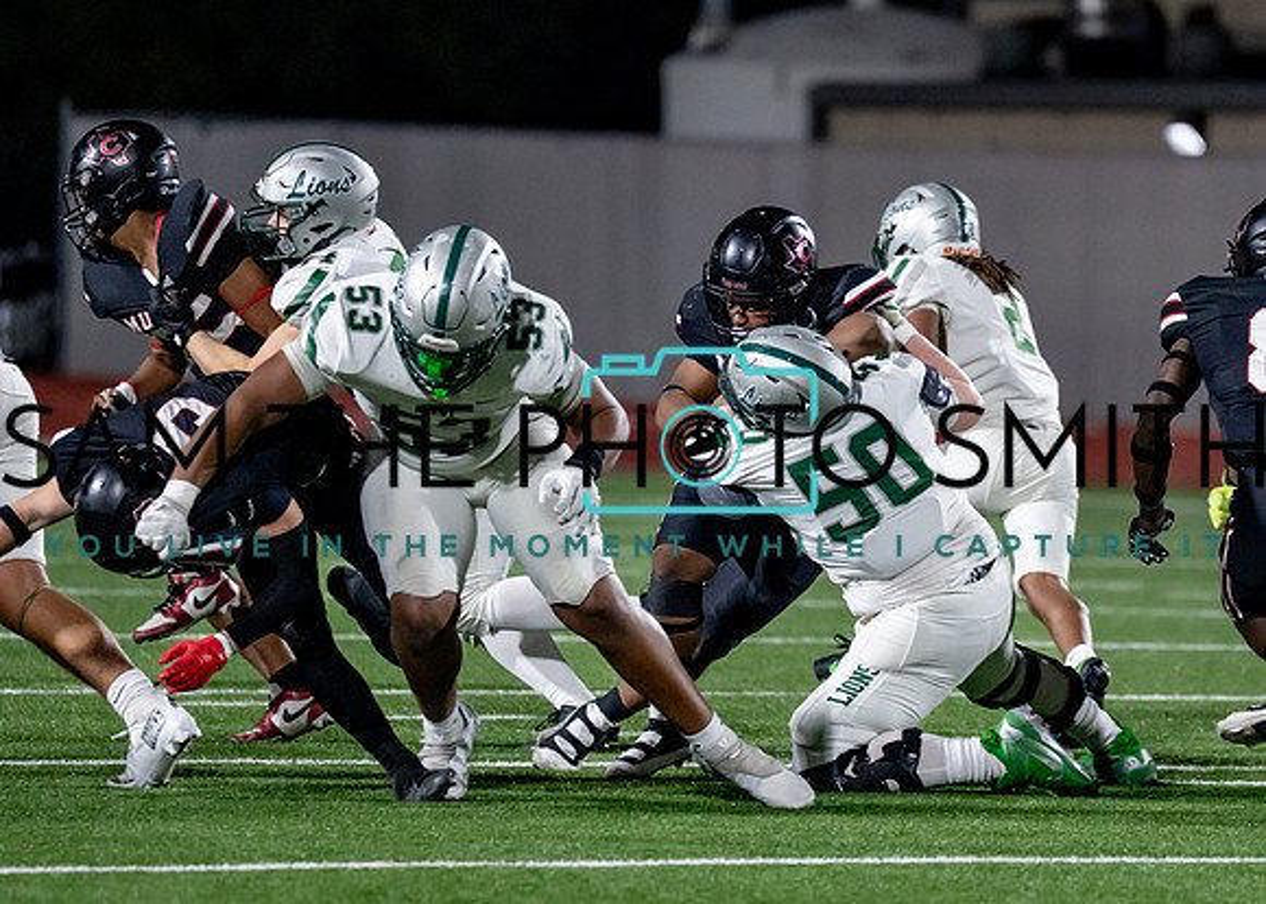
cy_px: 411
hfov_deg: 4.9
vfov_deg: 3.5
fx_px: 14844
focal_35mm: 413
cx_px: 977
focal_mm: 200
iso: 2000
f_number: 2.8
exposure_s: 1/1250
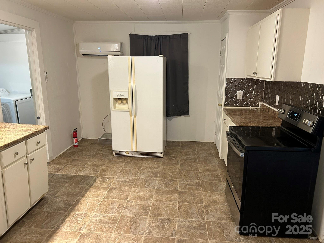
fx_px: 243
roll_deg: +0.0
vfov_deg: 53.1
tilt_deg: -13.5
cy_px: 122
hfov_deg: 67.3
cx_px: 162
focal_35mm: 26
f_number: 1.5
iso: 250
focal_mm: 5.7
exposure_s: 1/60
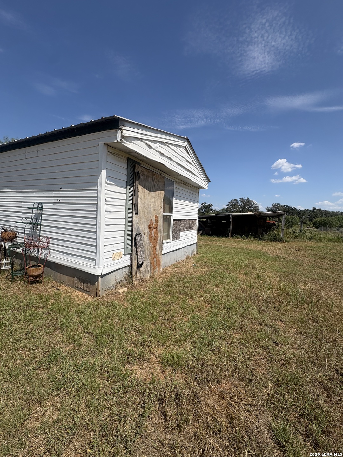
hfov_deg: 85.7
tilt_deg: -1.0
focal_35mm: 14
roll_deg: +0.5
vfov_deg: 102.1
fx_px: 185
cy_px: 228
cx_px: 172
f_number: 2.2
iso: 50
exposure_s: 1/3546
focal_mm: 2.22
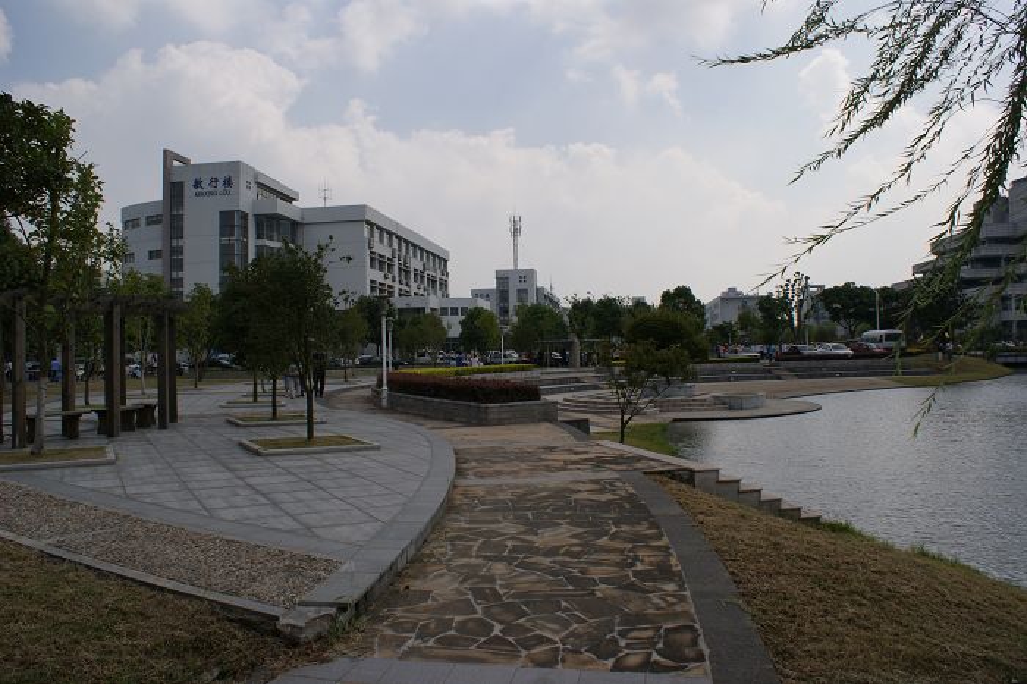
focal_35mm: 27
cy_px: 342
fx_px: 770
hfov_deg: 67.4
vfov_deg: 47.9
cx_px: 514
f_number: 10
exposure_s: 1/320
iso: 100
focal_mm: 18
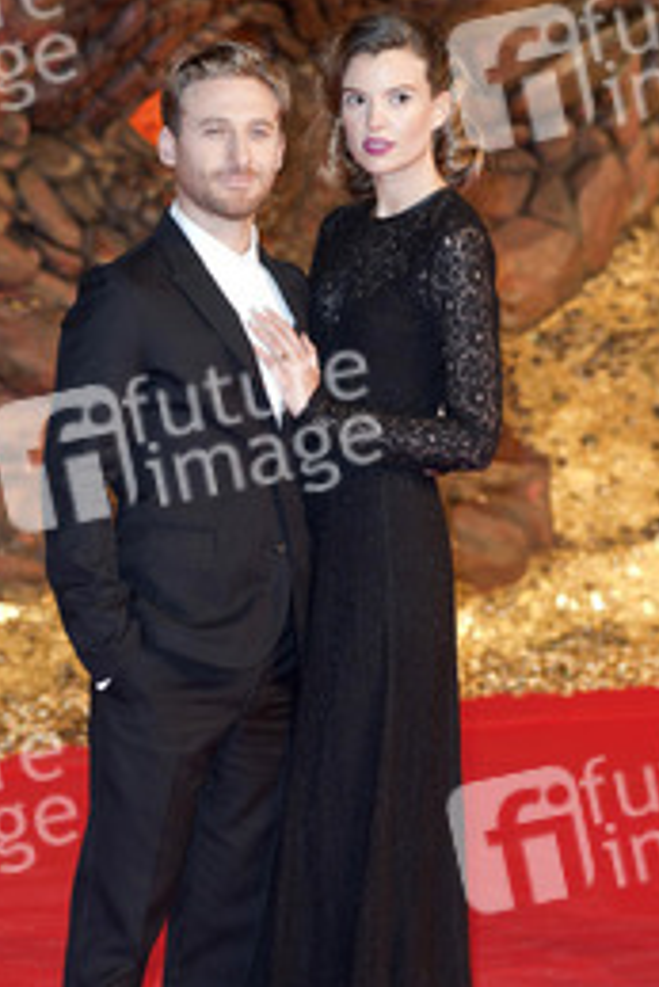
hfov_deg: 8.5
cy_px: 633
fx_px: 4442
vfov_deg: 12.7
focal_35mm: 162
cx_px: 299
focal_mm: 105
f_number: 5.6
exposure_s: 1/160
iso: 1000
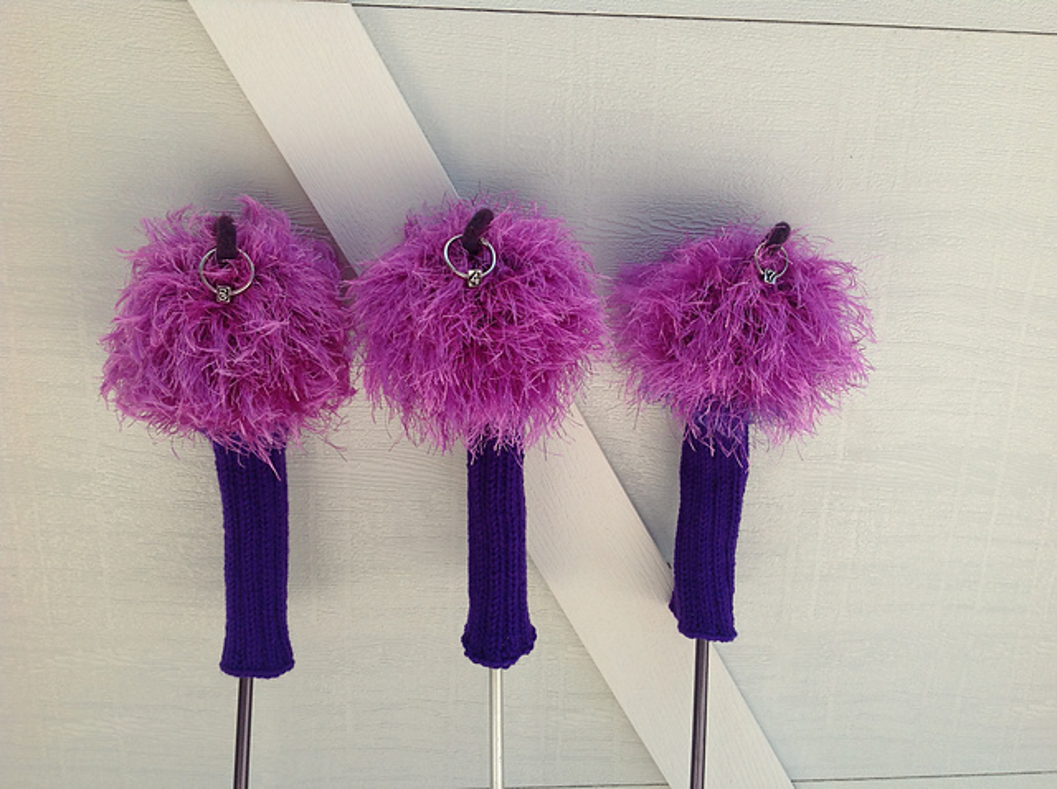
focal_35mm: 35
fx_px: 1067
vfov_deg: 40.6
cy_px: 394
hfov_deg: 52.7
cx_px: 528
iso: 50
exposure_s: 1/549
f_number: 2.4
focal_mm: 4.28
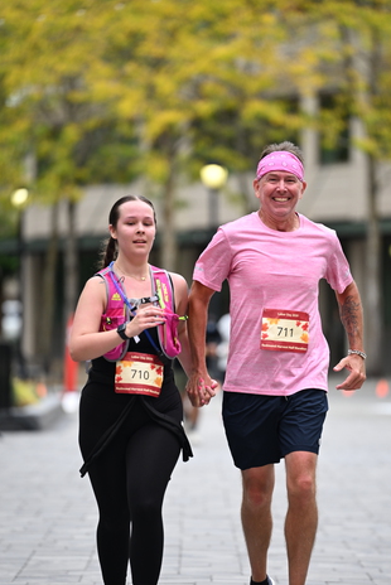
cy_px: 338
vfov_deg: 8.7
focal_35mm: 237
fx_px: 3855
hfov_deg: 5.8
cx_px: 226
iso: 640
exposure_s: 1/1600
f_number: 2.8
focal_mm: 200
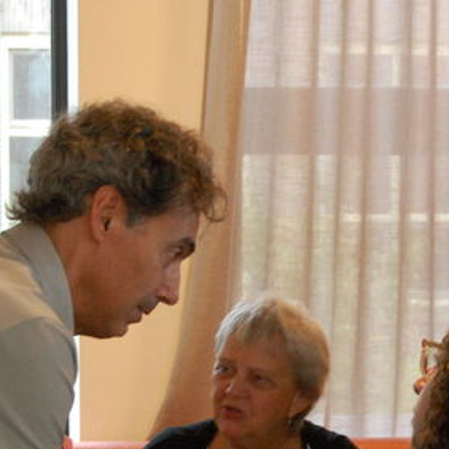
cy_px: 392
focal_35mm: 178
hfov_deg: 9.8
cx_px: 326
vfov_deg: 9.8
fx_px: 2612
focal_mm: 50
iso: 1600
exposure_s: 1/25
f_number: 7.1
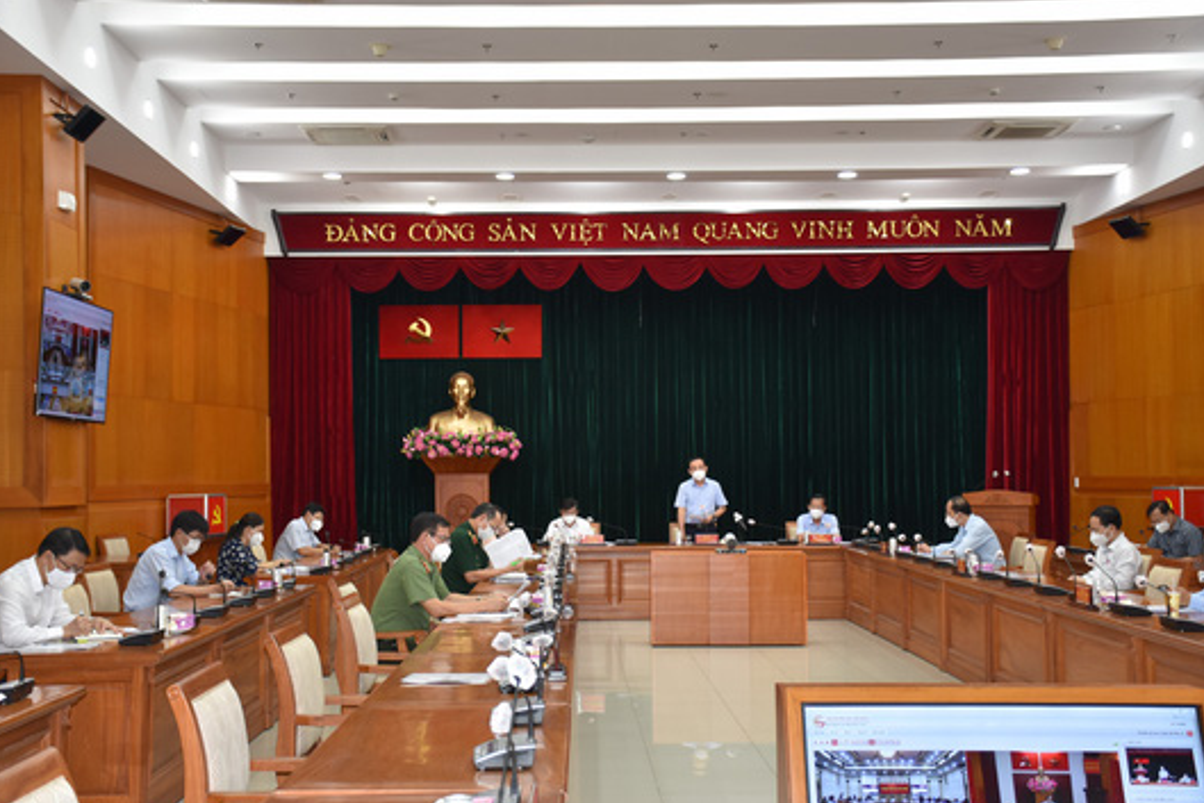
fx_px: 1639
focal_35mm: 49
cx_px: 601
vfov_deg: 27.5
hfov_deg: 40.3
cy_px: 405
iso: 450
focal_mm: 32
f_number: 4
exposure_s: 1/60
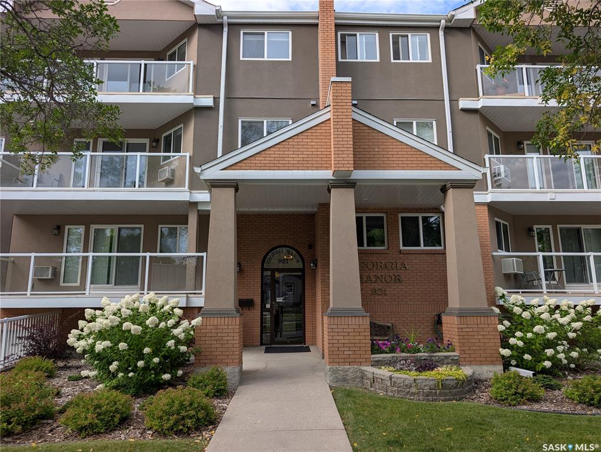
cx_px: 300
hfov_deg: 71.5
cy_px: 226
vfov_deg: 56.9
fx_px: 417
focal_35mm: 24
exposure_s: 1/226
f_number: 1.68
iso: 18
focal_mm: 6.9
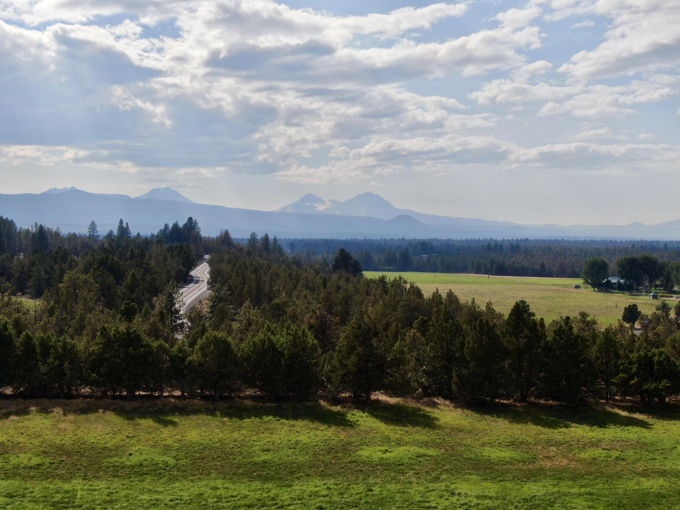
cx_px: 340
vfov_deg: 30.3
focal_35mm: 48
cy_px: 255
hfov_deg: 39.7
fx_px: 943
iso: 100
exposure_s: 1/1600
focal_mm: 8.6
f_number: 3.8
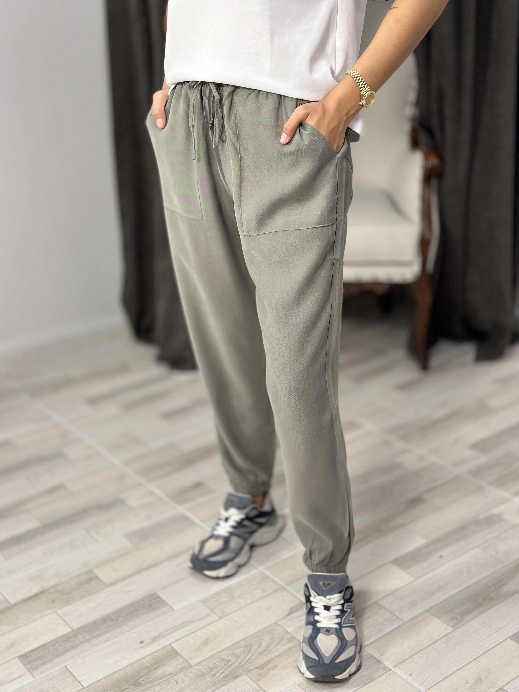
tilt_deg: -22.2
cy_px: 346
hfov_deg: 30.3
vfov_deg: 39.7
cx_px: 260
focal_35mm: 48
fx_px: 960
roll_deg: +1.8
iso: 125
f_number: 1.78
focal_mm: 6.86
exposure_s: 1/100
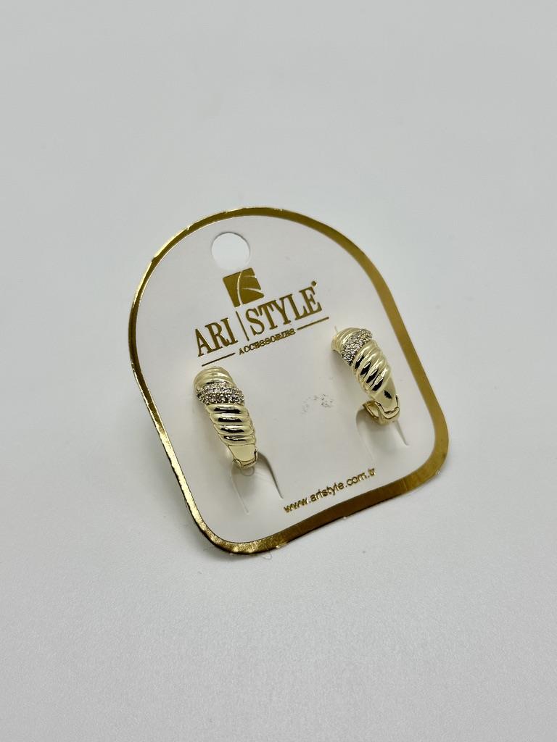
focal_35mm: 48
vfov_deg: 39.7
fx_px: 1030
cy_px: 371
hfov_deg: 30.3
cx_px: 278
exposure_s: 1/285
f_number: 1.78
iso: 64
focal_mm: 6.86
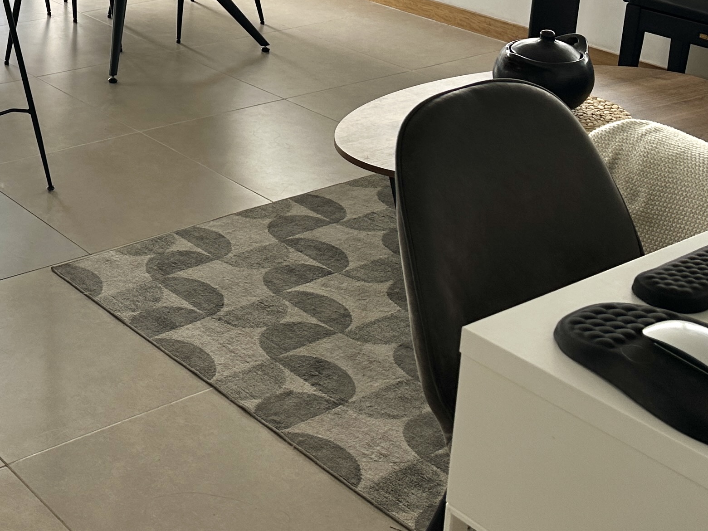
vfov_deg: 22.6
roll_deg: -0.9
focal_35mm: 62
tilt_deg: -15.0
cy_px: -13
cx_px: 44
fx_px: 1268
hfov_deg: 29.6
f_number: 1.78
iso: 64
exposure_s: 1/172
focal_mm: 6.86
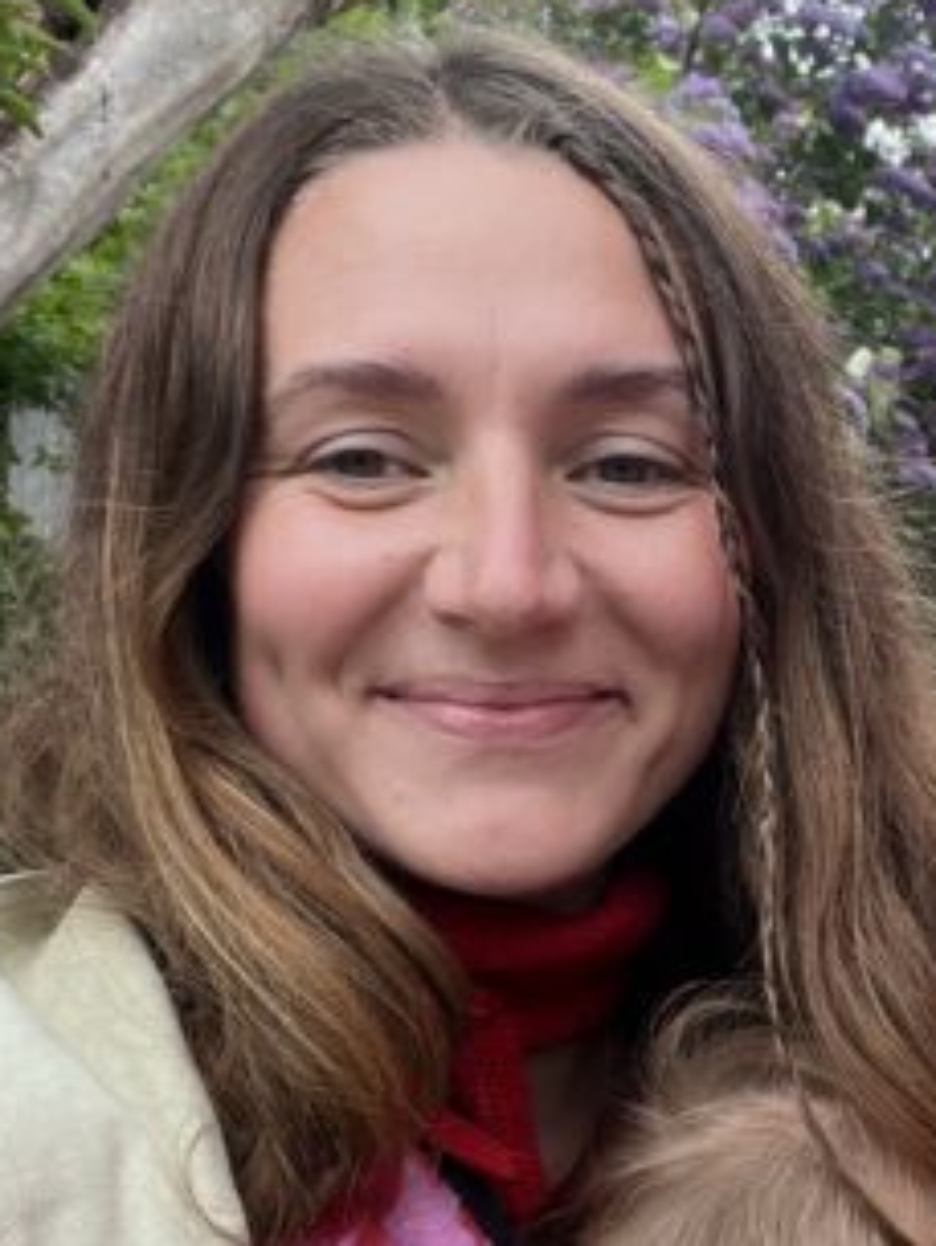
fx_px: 2126
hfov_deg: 24.5
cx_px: 740
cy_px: 846
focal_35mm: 59
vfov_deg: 32.4
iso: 25
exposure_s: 1/201
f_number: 2.2
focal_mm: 2.71
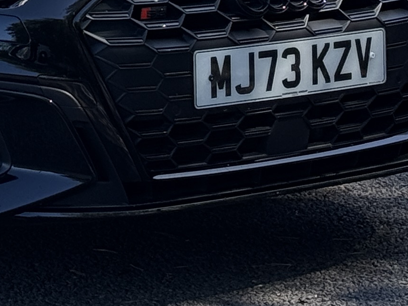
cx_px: -201
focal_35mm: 225
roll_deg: +0.0
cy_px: -390
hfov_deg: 8.6
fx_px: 2652
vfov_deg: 6.3
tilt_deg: +3.2
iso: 64
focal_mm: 6.76
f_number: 1.78
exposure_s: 1/855
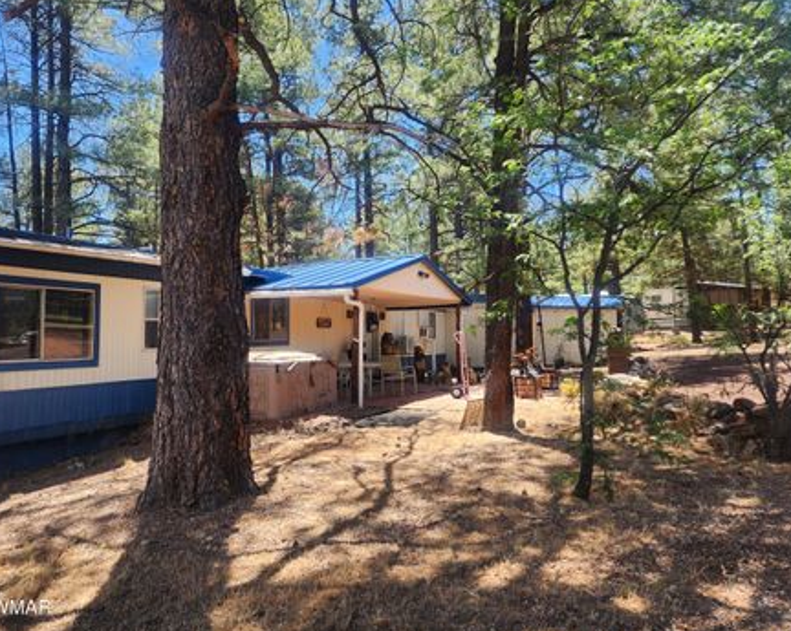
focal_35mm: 26
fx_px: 608
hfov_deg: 66.0
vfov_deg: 54.8
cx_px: 379
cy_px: 295
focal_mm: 6.4
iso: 12
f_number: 1.8
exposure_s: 1/240
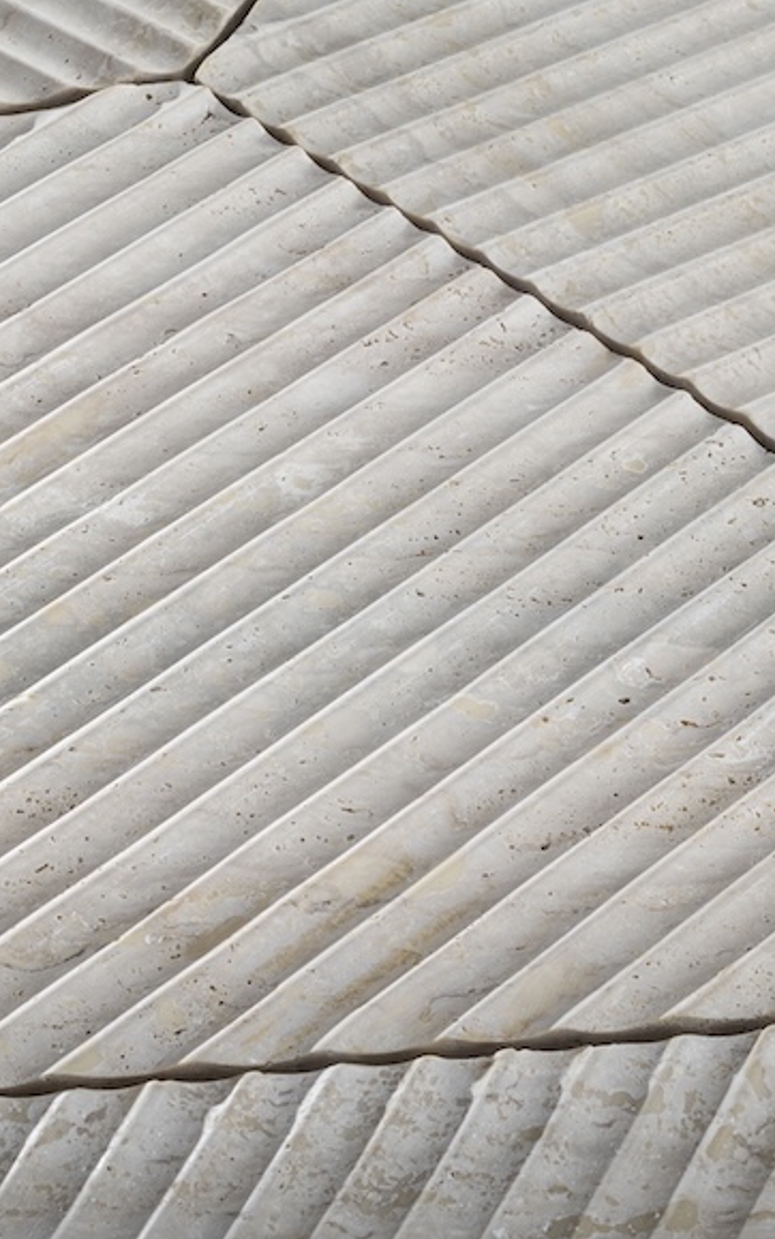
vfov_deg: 15.7
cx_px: 332
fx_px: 4460
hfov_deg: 9.9
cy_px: 292
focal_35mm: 132
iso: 31
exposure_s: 1/320
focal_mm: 50
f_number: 8
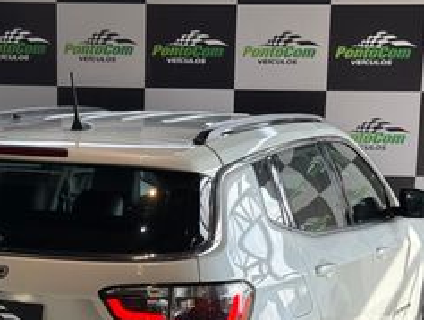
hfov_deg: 20.5
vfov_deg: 15.4
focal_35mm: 95
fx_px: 1167
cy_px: 293
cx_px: 131
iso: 64
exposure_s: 1/503
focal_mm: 6.76
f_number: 1.78
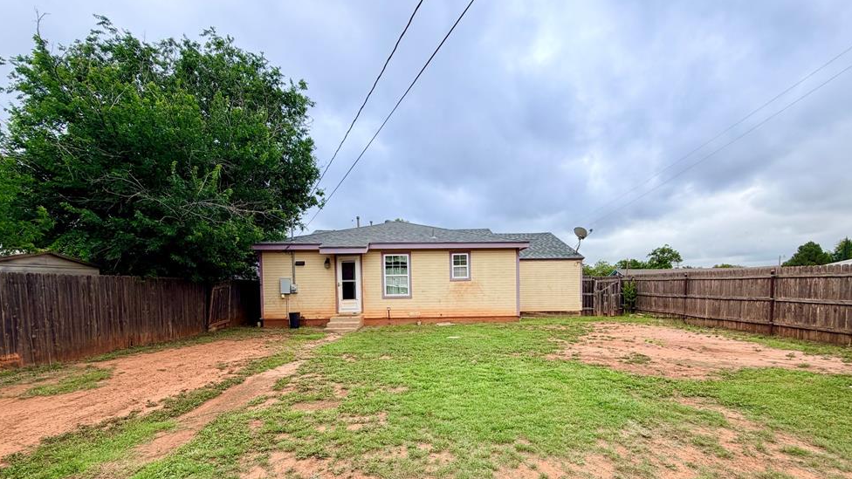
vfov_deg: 65.9
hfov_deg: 99.4
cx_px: 436
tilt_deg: -2.2
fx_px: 361
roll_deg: +1.7
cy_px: 305
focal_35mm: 16
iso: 40
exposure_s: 1/514
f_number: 2.2
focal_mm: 2.22
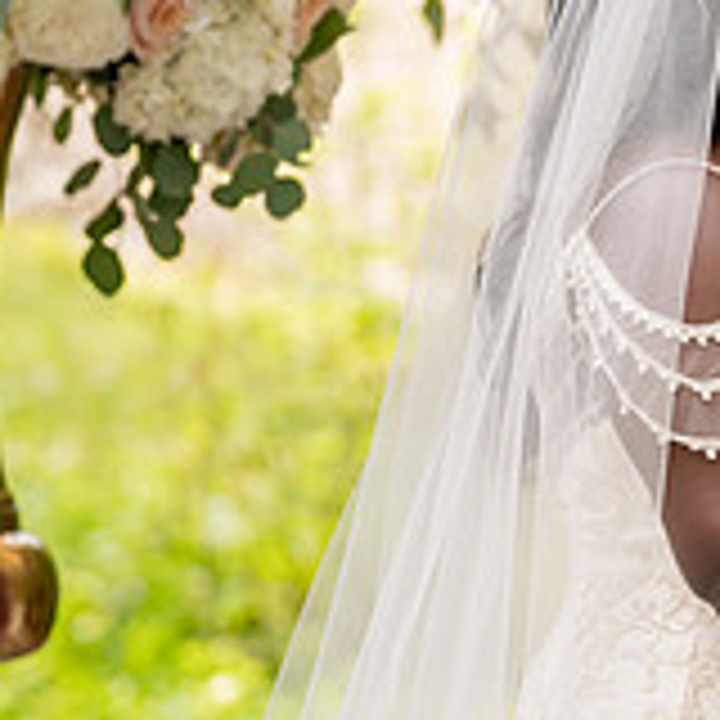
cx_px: 960
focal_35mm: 418
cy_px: 206
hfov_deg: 4.2
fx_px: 9836
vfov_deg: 4.2
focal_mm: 133
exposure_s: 1/200
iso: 640
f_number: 4
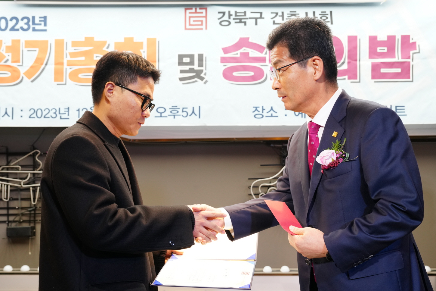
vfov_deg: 32.6
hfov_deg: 47.4
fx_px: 497
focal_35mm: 41
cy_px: 167
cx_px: 217
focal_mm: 33
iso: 1000
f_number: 4.5
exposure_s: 1/160
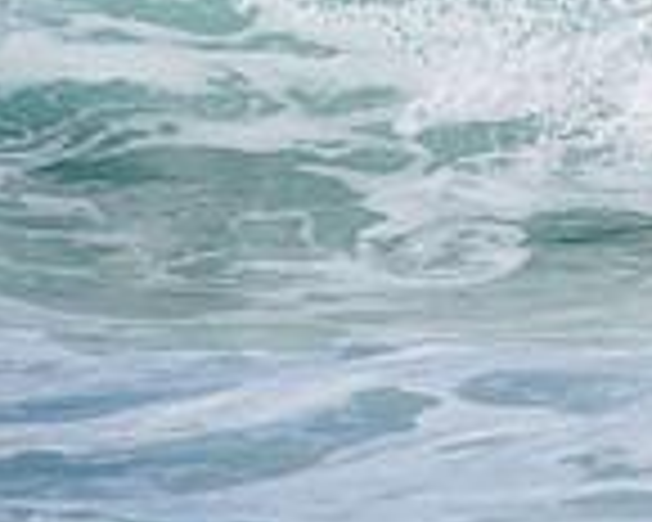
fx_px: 36123
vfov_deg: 0.8
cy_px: -178
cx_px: 1223
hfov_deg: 1.0
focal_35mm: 1872
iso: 250
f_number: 6.3
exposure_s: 1/2500
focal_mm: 500
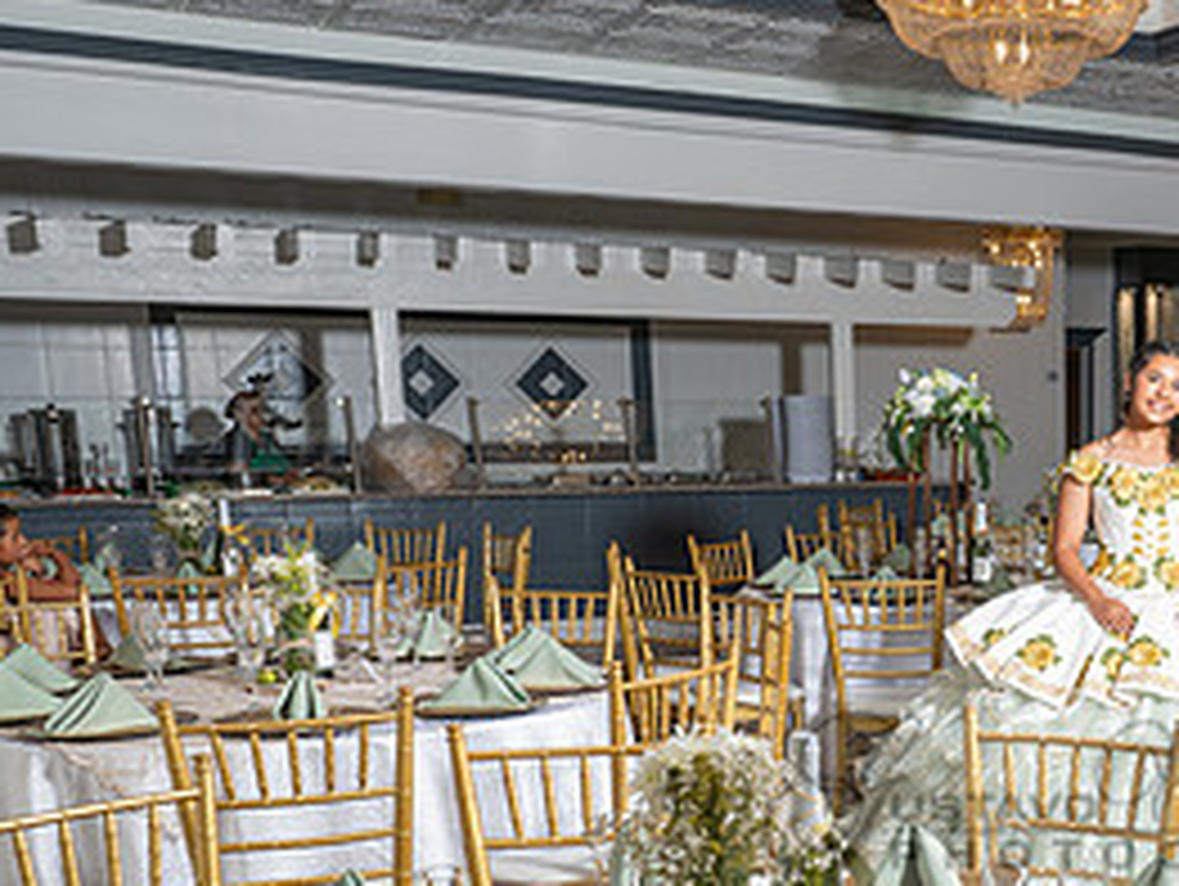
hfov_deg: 34.8
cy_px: 794
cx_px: 1116
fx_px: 1739
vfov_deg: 27.6
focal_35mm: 51
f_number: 5.6
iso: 200
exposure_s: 1/160
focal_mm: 24
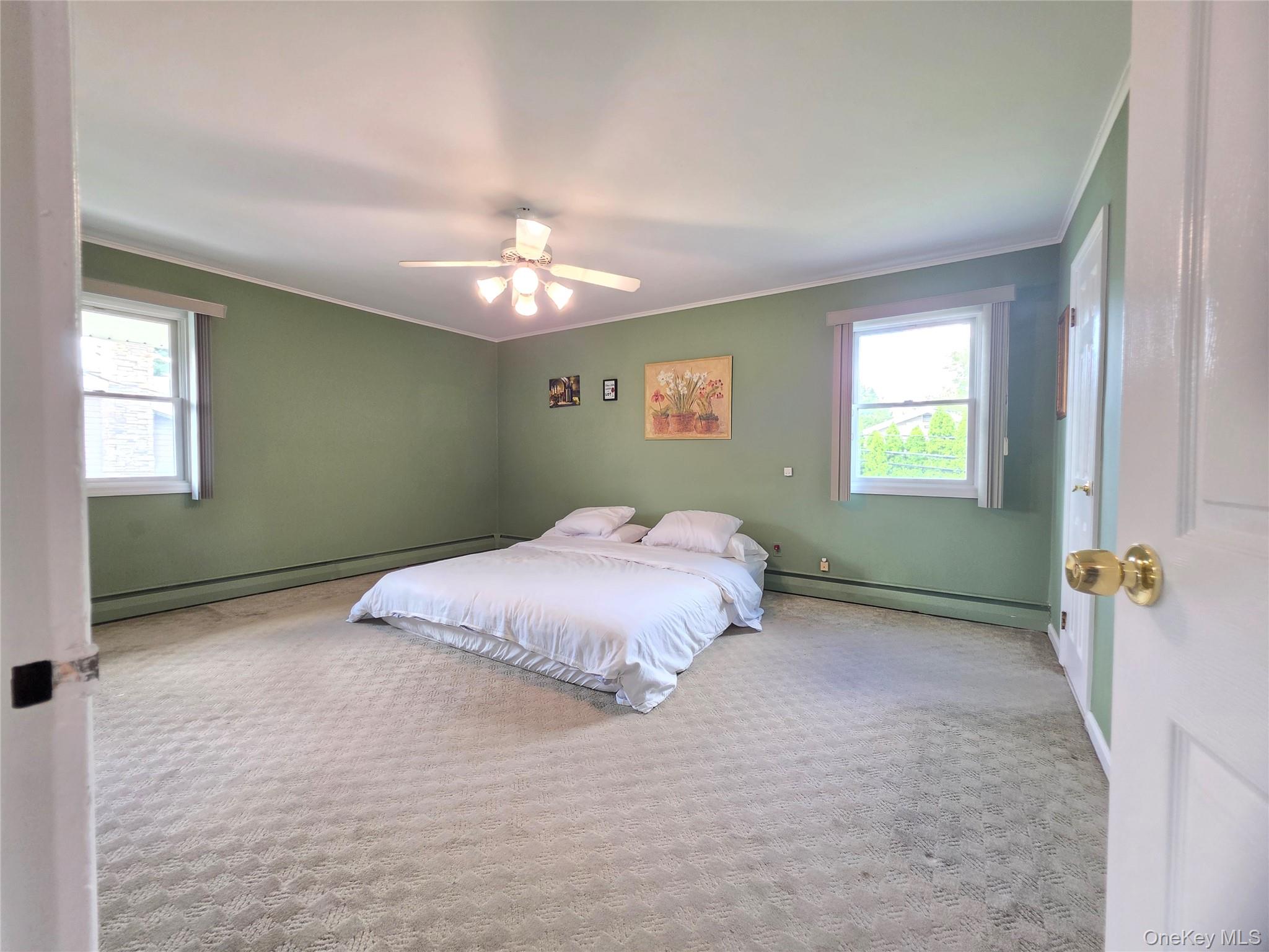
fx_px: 477
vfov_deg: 89.9
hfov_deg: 106.2
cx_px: 634
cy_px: 476
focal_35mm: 13
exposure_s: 1/60
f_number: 1.9
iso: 200
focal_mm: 2.2
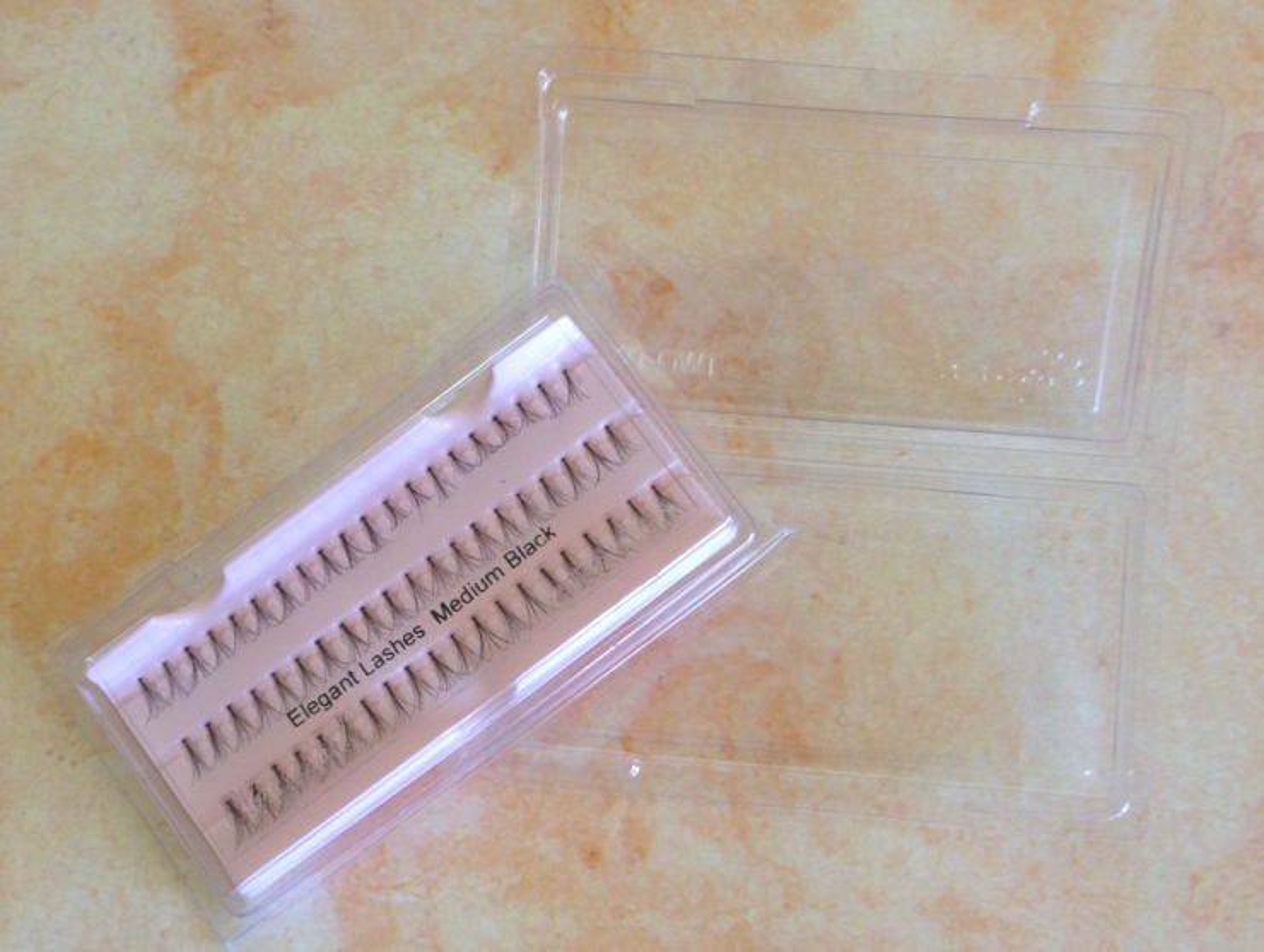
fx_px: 1207
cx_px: 632
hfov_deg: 55.3
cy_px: 476
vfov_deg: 43.0
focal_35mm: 33
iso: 100
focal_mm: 4.12
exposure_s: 1/20
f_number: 2.4
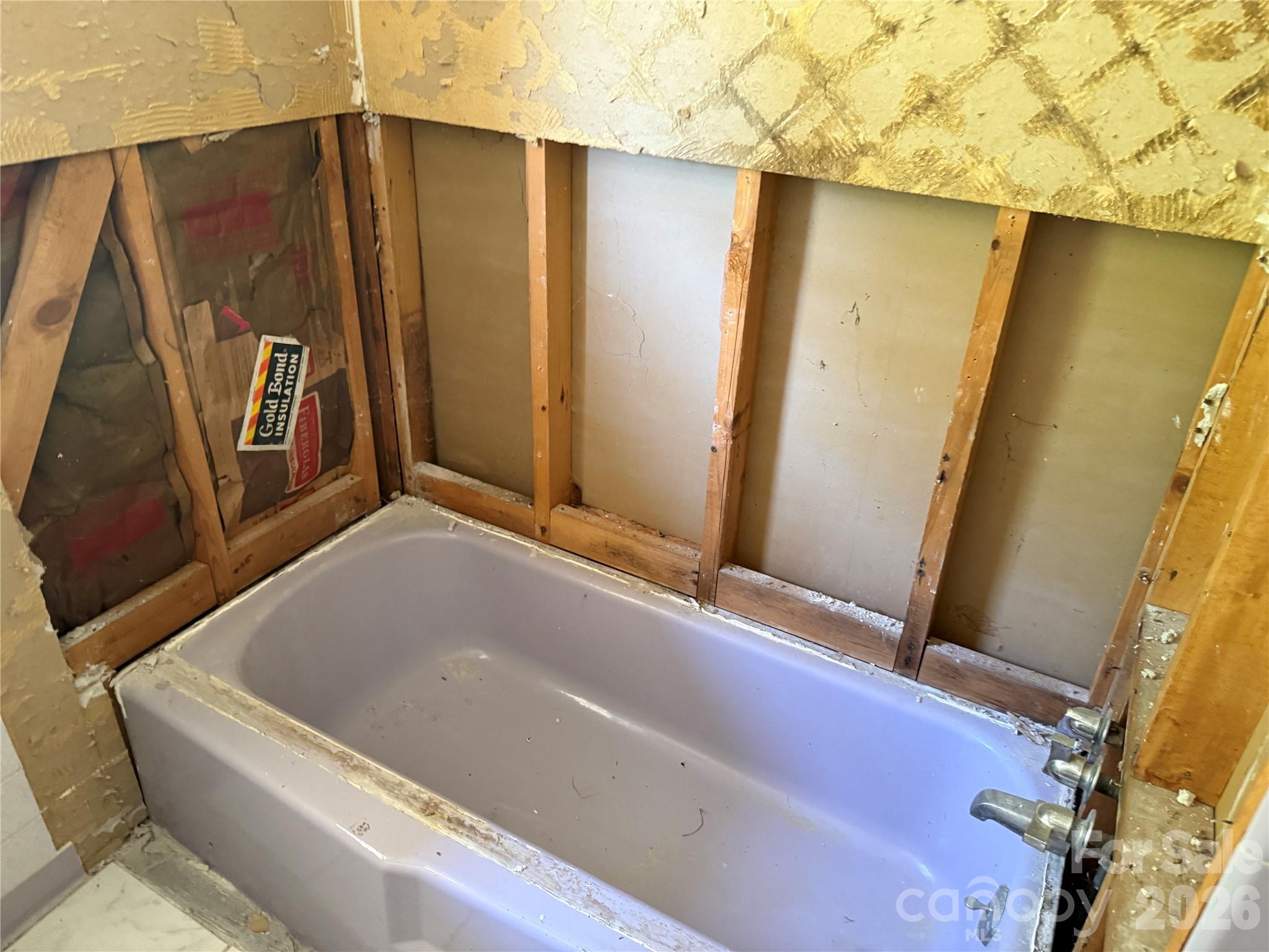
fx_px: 880
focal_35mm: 24
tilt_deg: -28.5
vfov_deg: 56.8
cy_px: 476
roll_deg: -4.3
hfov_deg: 71.6
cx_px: 634
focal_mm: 6.76
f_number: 1.78
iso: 640
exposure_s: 1/60
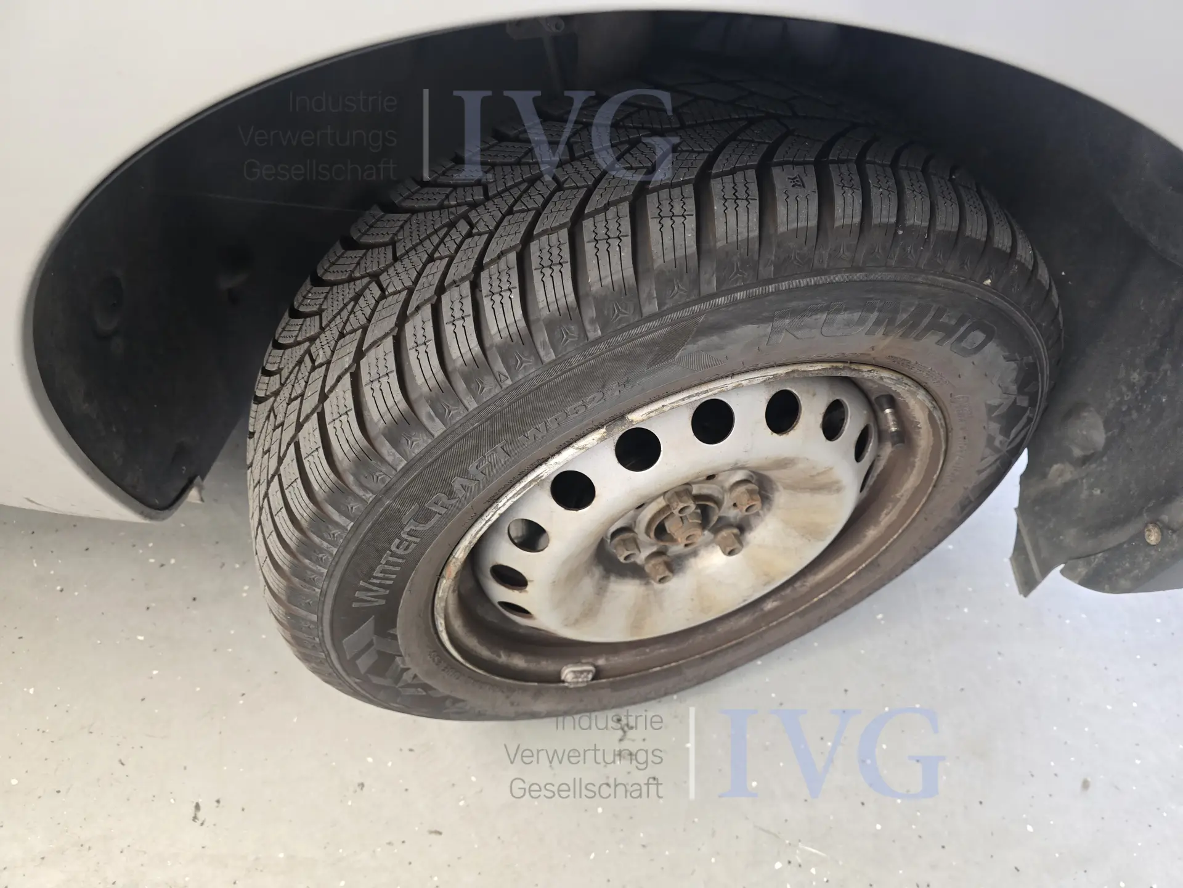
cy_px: 444
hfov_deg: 73.9
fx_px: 786
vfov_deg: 58.9
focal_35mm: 23
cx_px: 592
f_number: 1.7
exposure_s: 1/120
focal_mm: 6.3
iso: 640
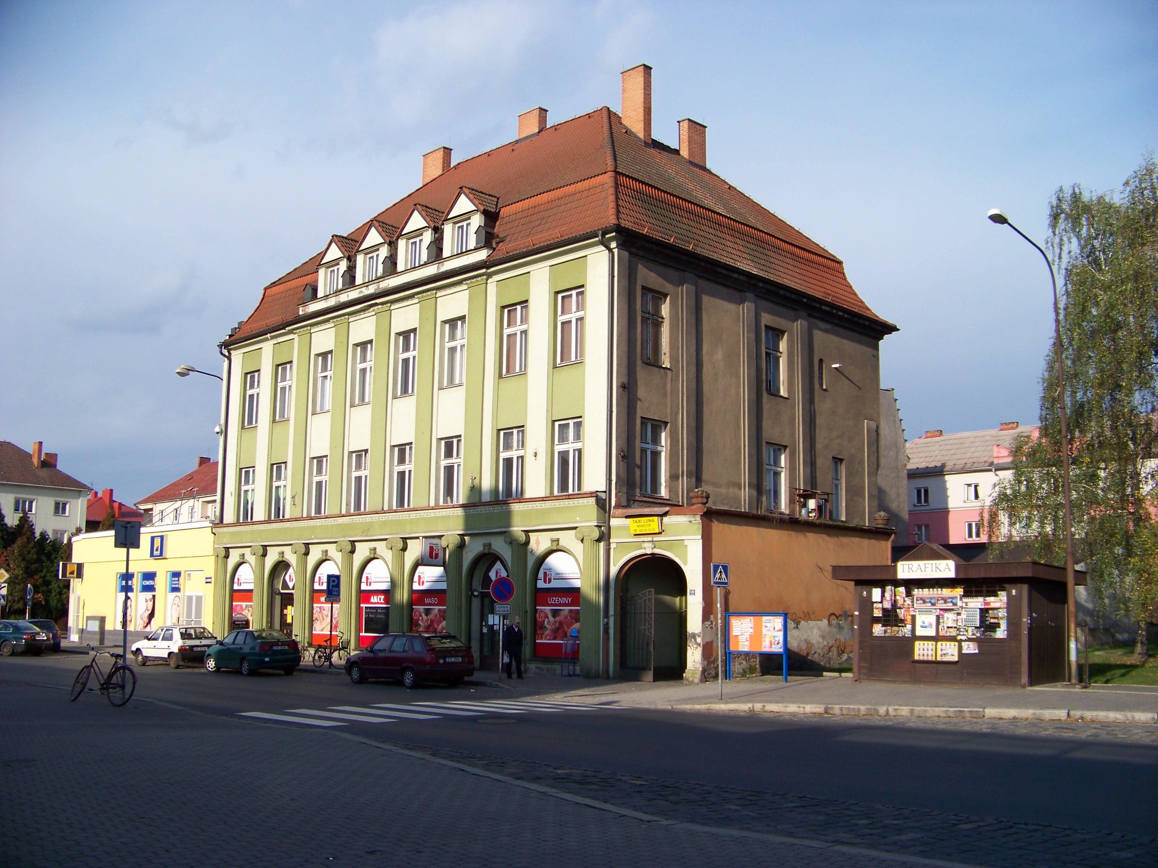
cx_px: 579
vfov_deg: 39.7
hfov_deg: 51.4
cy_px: 434
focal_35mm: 36
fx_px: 1204
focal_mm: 5.85
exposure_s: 1/800
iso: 64
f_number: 2.8
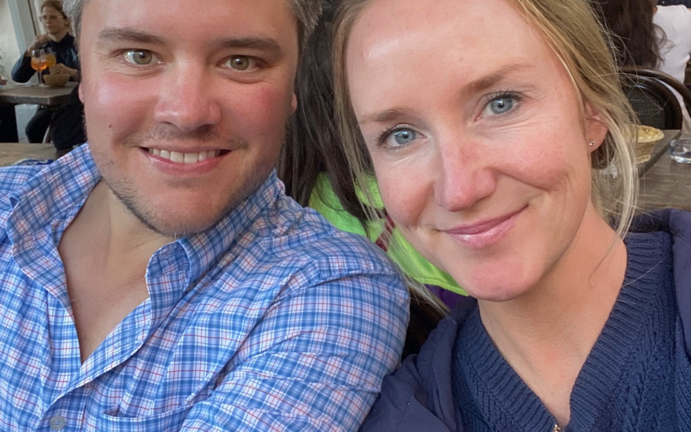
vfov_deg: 29.8
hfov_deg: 46.2
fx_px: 810
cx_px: 343
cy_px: 169
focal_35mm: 43
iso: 200
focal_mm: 2.71
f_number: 2.2
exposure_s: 1/59
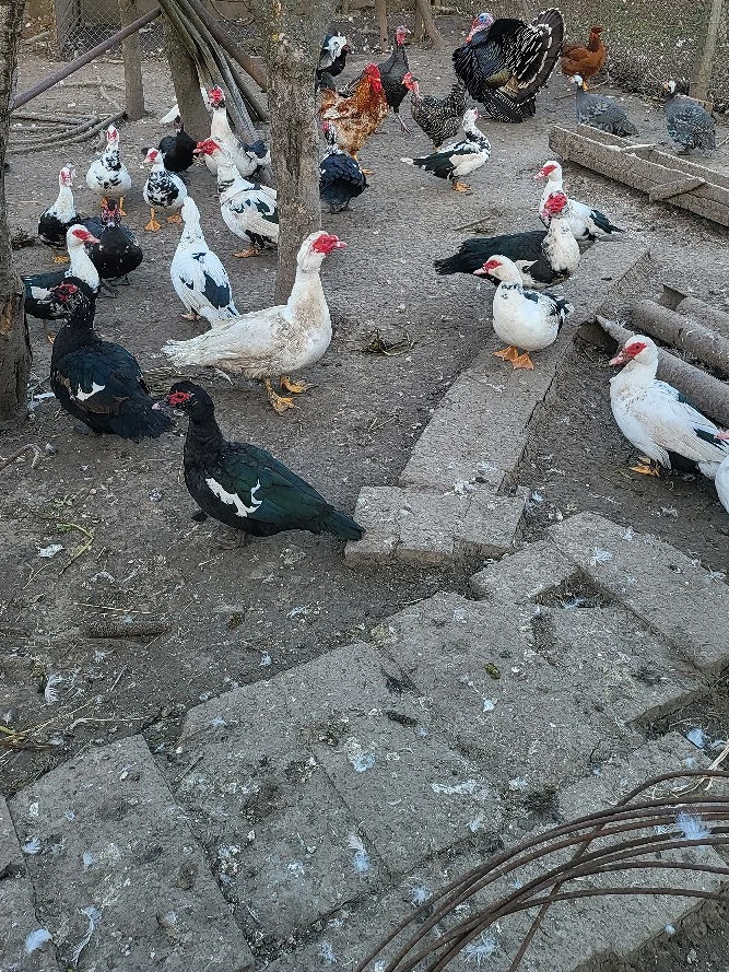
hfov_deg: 39.7
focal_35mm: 36
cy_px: 280
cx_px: 376
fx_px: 1011
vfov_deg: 49.9
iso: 40
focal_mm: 5
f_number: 1.8
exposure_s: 1/101
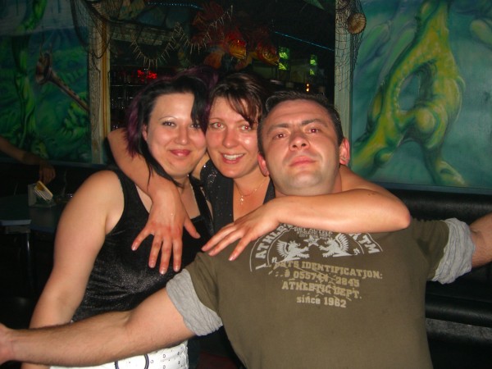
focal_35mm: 38
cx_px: 246
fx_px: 540
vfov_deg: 37.7
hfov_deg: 49.0
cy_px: 184
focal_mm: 7.9
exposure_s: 1/60
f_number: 2.8
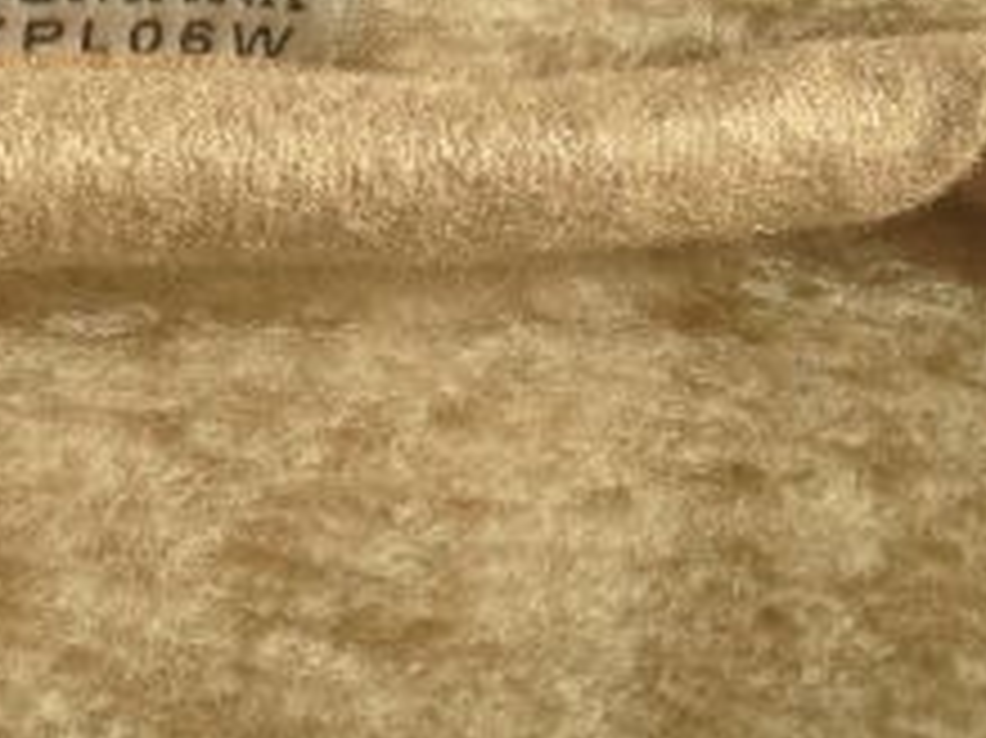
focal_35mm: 107
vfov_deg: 13.6
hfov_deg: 17.8
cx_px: -61
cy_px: -32
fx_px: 3046
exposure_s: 1/1153
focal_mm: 4.13
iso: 50
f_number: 2.4
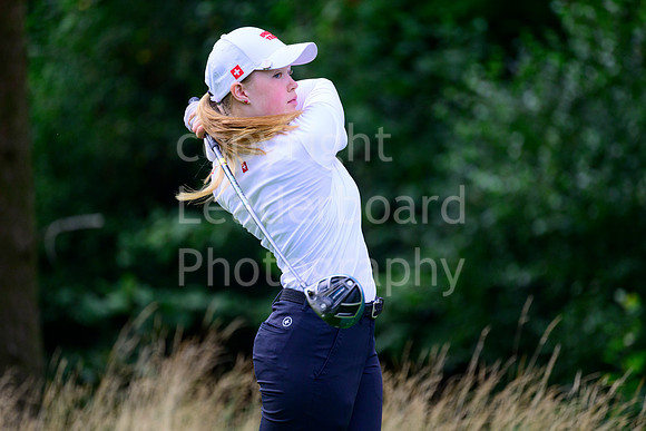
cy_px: 216
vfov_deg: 3.4
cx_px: 323
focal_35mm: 400
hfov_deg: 5.2
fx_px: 7179
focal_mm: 400
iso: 1600
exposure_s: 1/1600
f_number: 5.6
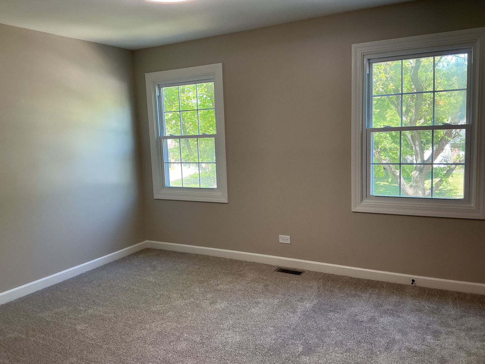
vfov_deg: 48.2
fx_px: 406
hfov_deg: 61.7
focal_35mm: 29
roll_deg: +1.7
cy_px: 182
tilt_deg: -6.6
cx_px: 242
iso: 50
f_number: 1.8
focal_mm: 3
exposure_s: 1/60
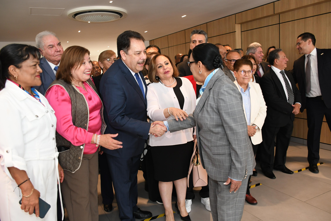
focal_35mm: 30
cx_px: 166
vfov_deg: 43.6
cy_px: 110
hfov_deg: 61.9
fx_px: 276
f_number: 3.5
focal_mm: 20
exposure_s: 1/100
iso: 1000
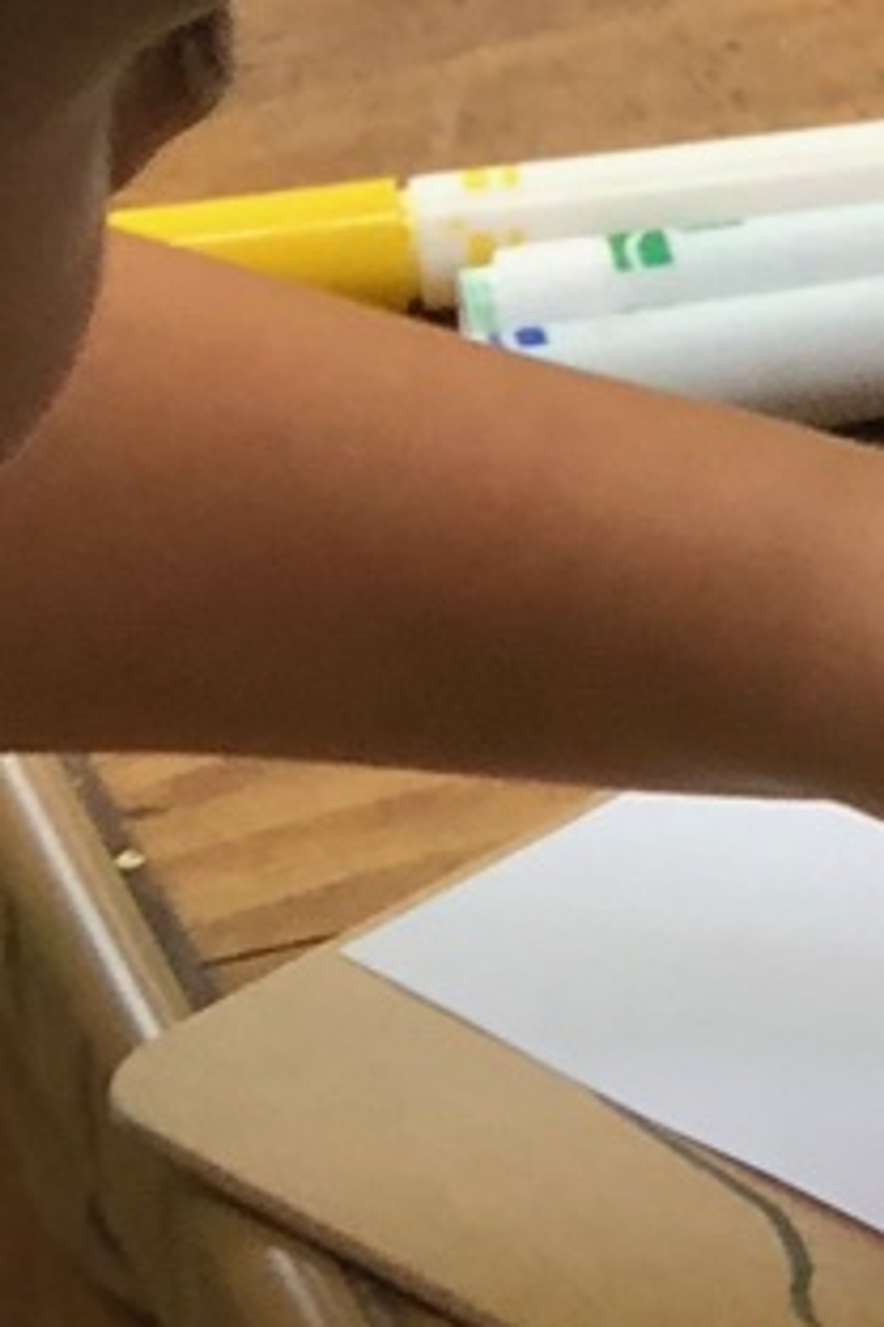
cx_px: 1972
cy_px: -213
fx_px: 13075
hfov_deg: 3.8
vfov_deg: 5.8
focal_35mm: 355
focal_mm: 6
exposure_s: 1/60
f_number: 2.4
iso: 40
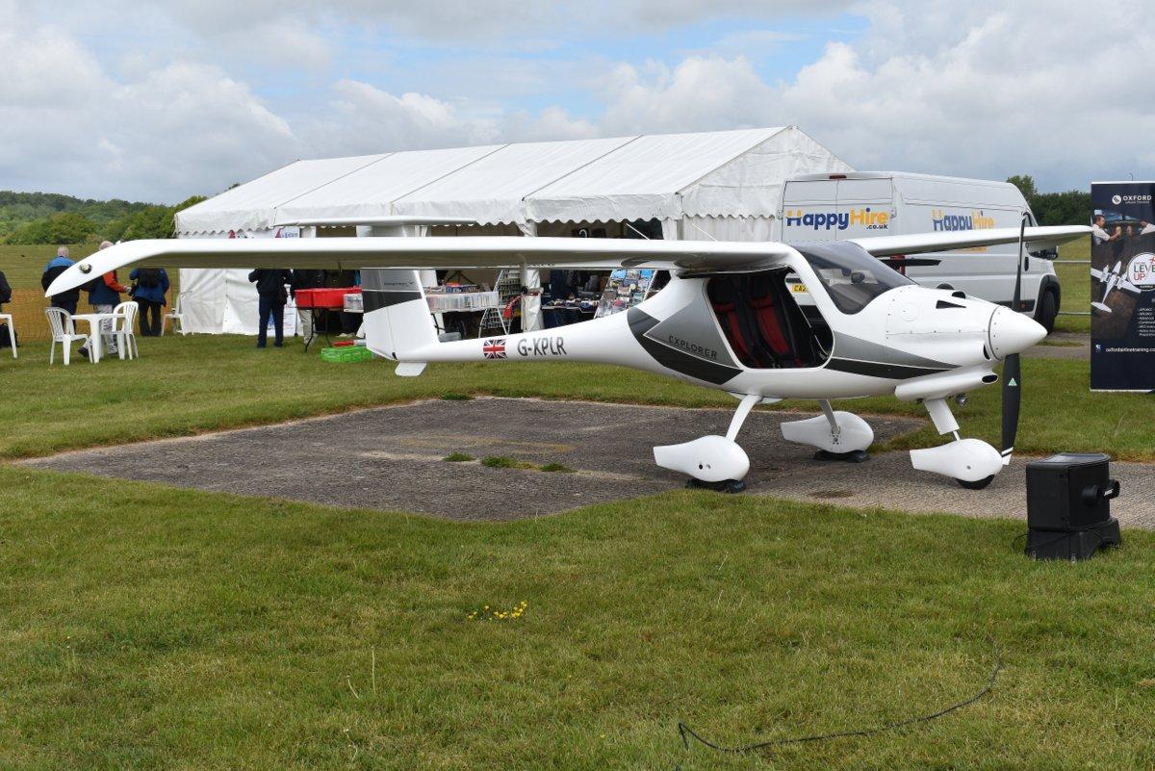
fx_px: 1348
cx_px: 578
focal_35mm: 42
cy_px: 386
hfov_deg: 46.4
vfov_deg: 31.9
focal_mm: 28
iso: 200
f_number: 10
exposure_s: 1/400
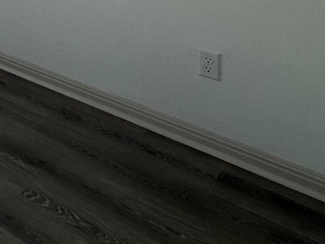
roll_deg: +0.6
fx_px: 526
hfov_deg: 23.9
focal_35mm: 56
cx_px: -205
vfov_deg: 20.3
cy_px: -171
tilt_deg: -1.7
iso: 50
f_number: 2.2
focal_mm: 2.22
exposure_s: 1/658
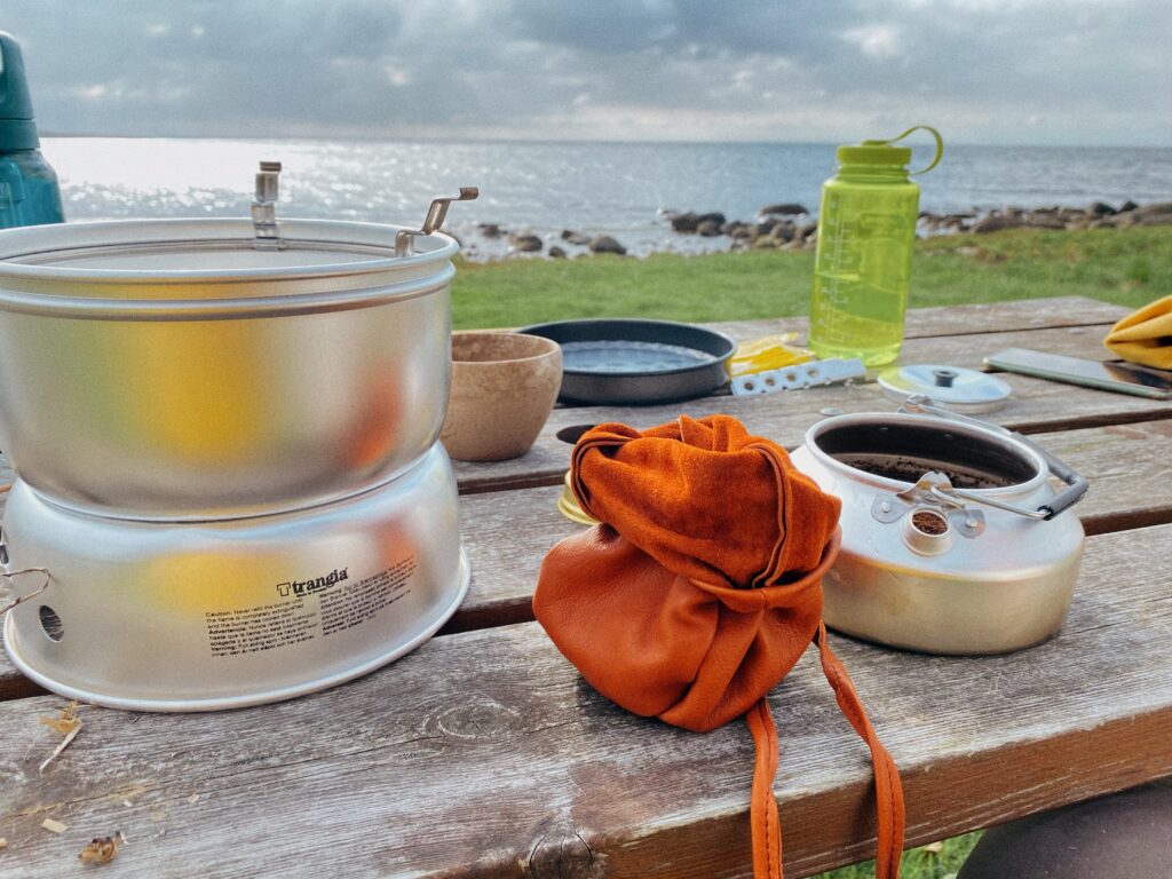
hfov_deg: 67.3
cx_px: 586
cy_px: 440
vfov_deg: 53.1
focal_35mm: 26
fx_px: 880
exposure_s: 1/724
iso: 32
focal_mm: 4.25
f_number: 1.8
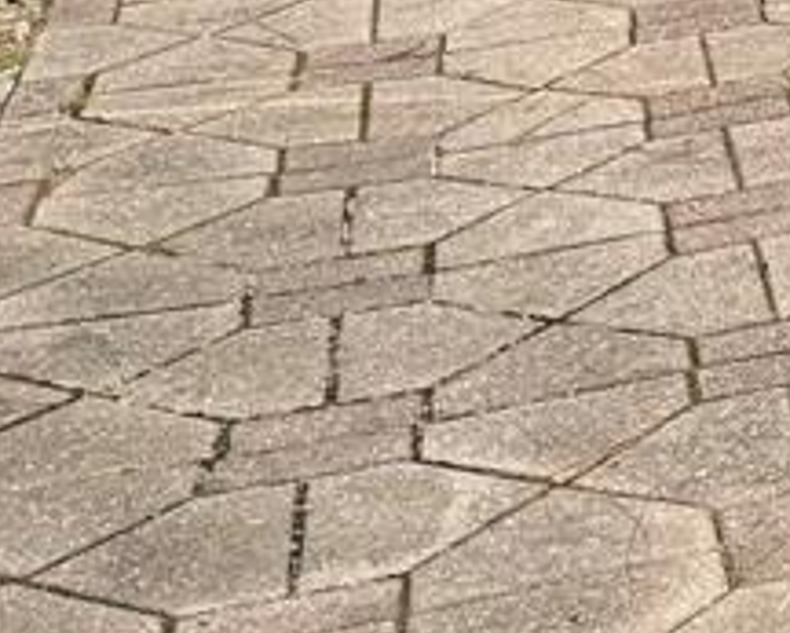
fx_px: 2596
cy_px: -534
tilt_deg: -4.5
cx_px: 1660
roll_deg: +0.0
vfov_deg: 12.6
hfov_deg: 14.1
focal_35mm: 111
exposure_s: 1/3802
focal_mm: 6.76
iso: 80
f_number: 1.78
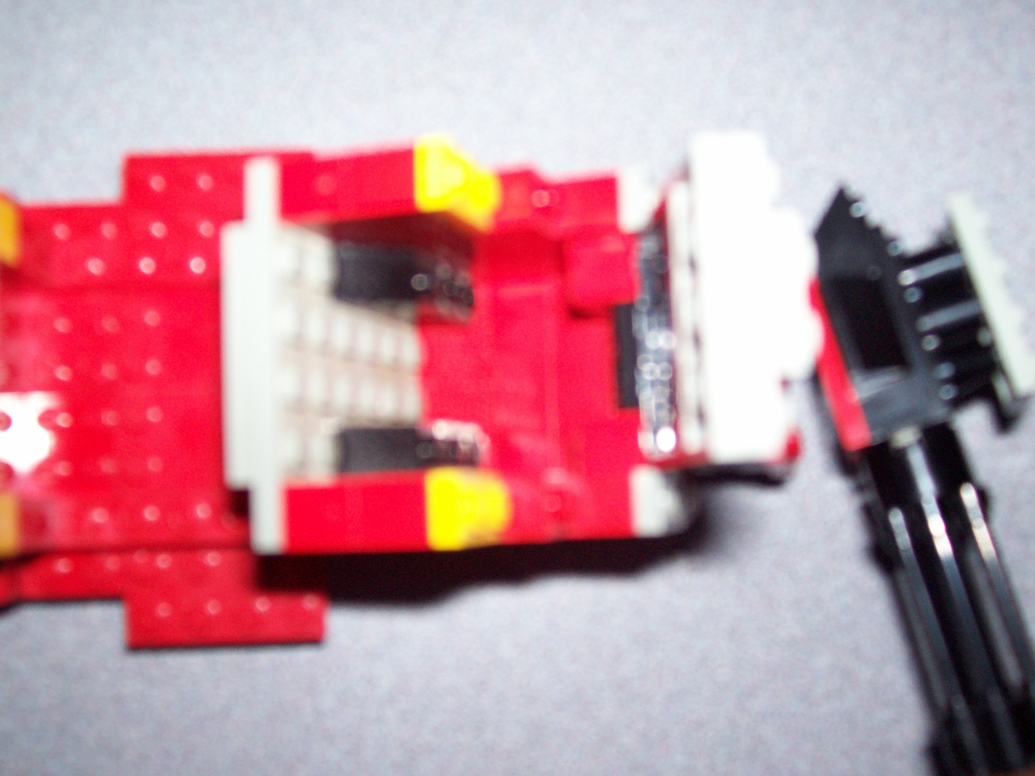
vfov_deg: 34.3
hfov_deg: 44.8
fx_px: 1256
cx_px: 518
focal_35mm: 42
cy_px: 388
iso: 140
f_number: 2.9
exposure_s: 1/120
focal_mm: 7
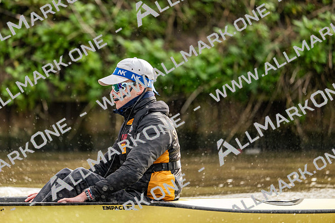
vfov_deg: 3.4
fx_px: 3723
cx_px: 168
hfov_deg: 5.2
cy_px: 112
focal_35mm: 400
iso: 800
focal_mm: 400
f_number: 4.5
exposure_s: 1/1600
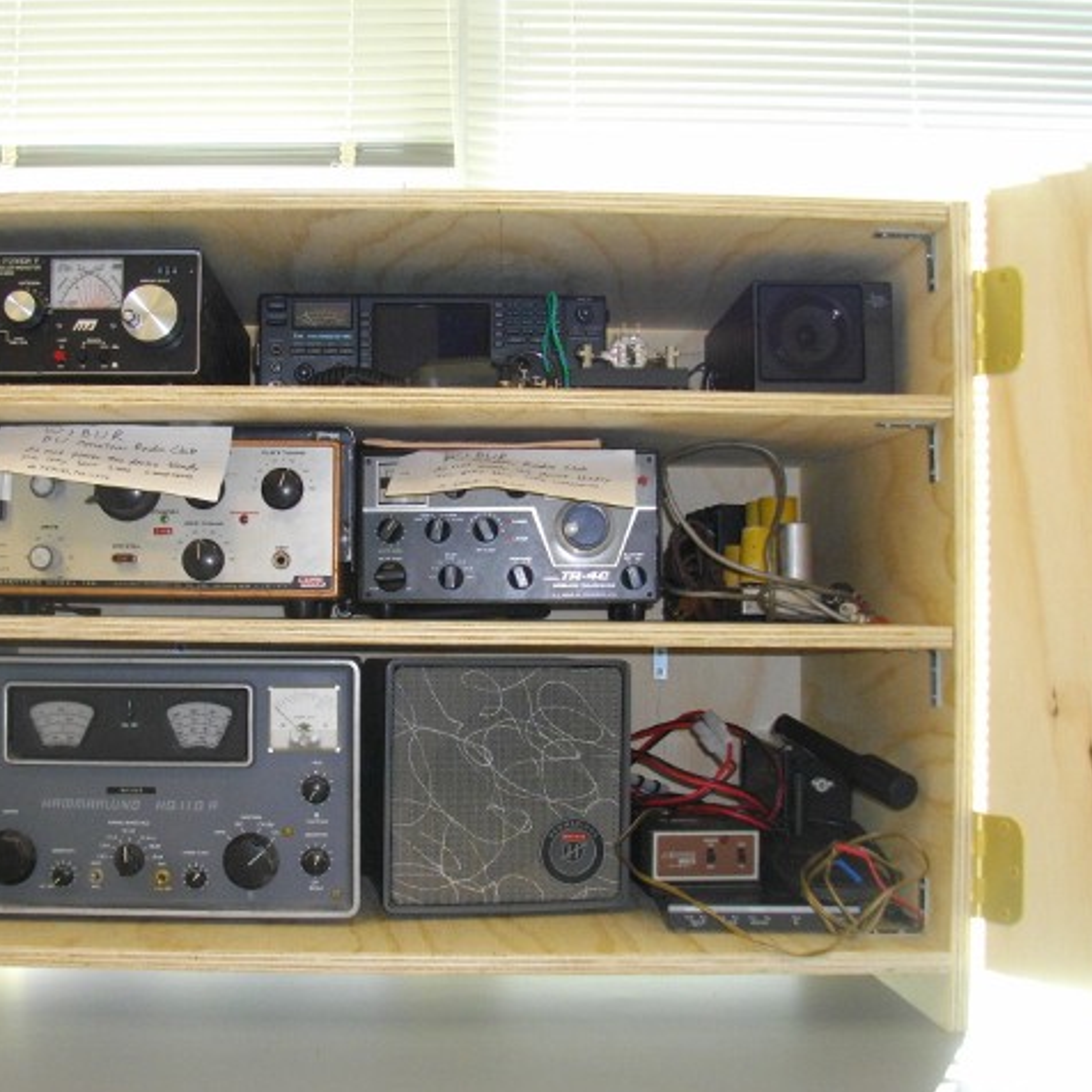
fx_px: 1356
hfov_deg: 43.6
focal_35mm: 38
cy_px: 548
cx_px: 422
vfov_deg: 43.9
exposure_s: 1/100
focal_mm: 5.7
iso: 200
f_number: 2.9
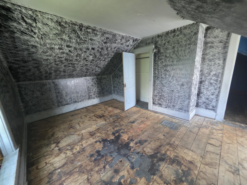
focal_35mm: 13
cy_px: 92
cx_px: 124
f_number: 1.9
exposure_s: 1/60
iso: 400
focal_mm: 2.2
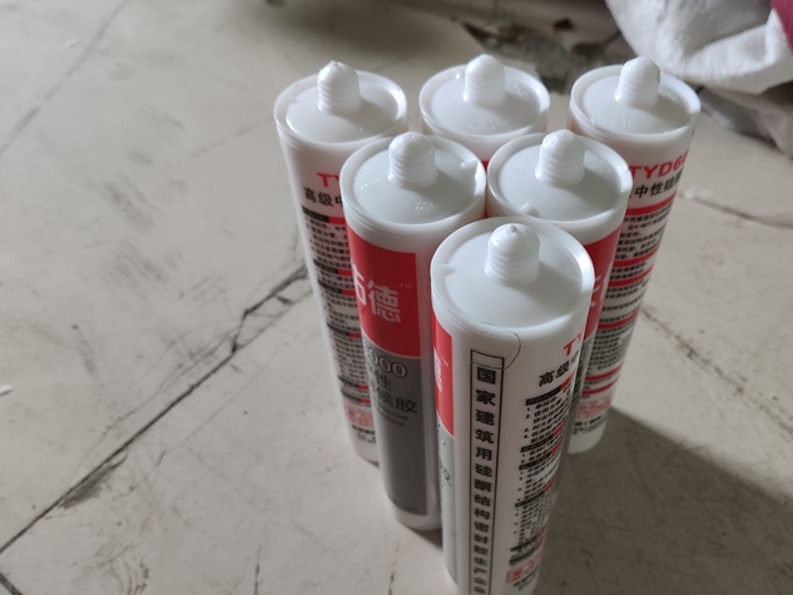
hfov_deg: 56.5
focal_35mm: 32
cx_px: 466
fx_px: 733
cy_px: 343
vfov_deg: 44.0
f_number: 1.75
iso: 1465
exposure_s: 1/50
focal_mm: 4.75
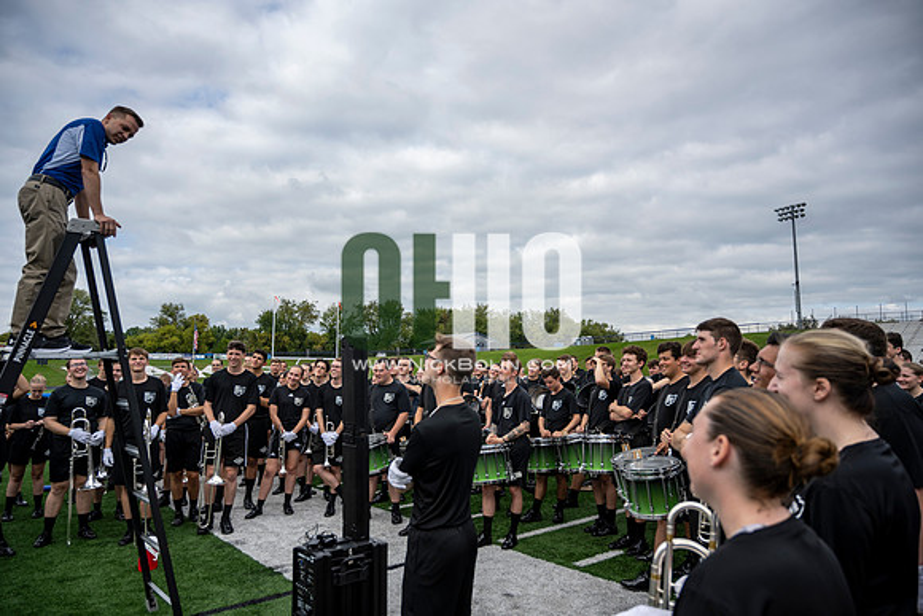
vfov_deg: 53.2
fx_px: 615
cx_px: 462
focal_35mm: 24
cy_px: 308
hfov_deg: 73.7
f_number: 4
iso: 125
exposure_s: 1/800
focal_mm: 24
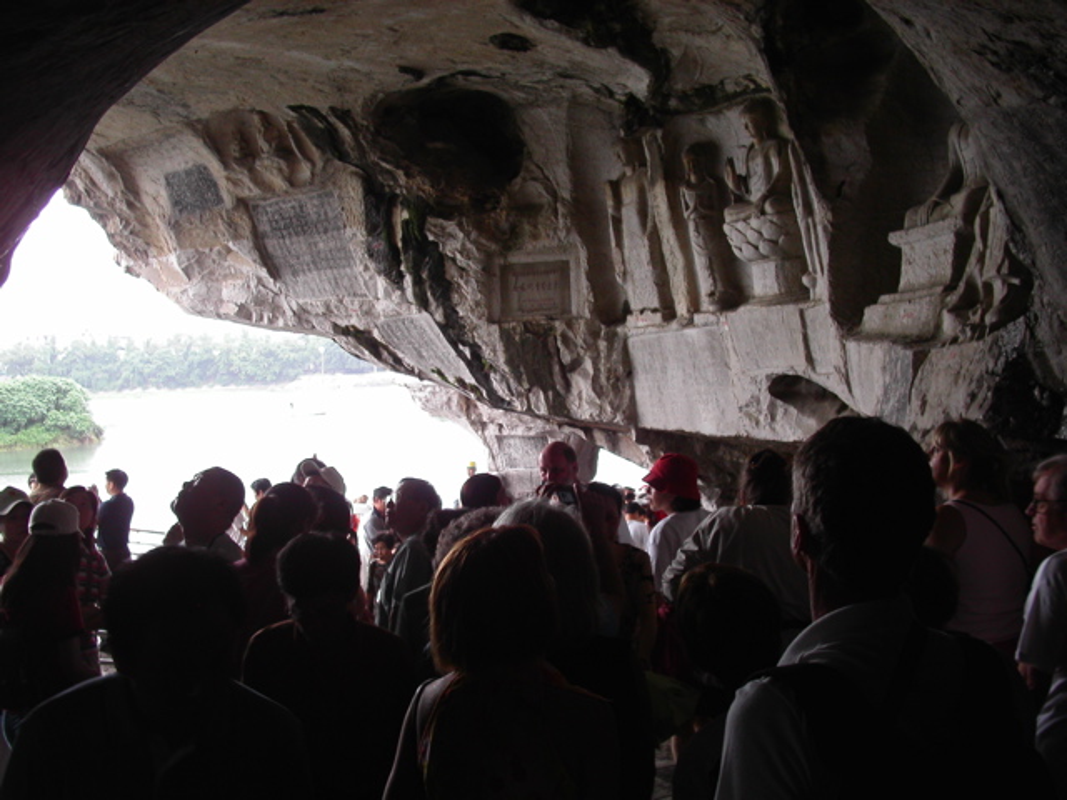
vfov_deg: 37.7
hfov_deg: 49.0
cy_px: 400
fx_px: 1171
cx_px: 534
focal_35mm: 38
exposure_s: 1/45
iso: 100
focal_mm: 7.8
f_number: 2.8
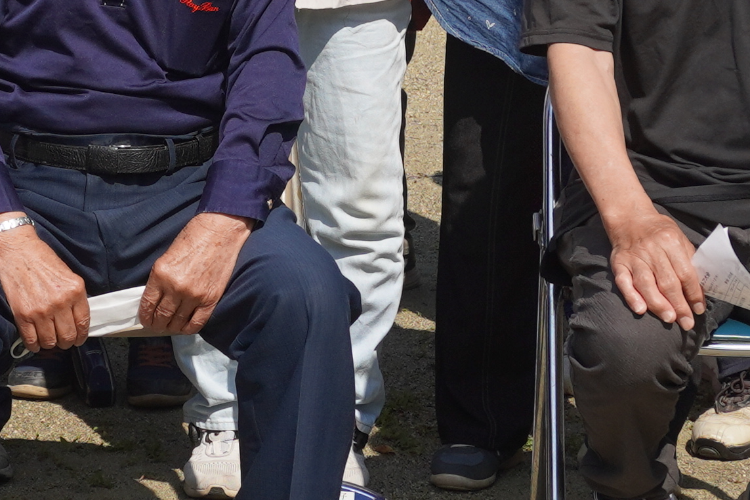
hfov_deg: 10.8
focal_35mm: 189
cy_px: -111
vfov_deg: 7.2
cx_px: 77
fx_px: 3937
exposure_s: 1/800
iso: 100
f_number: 5
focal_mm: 24
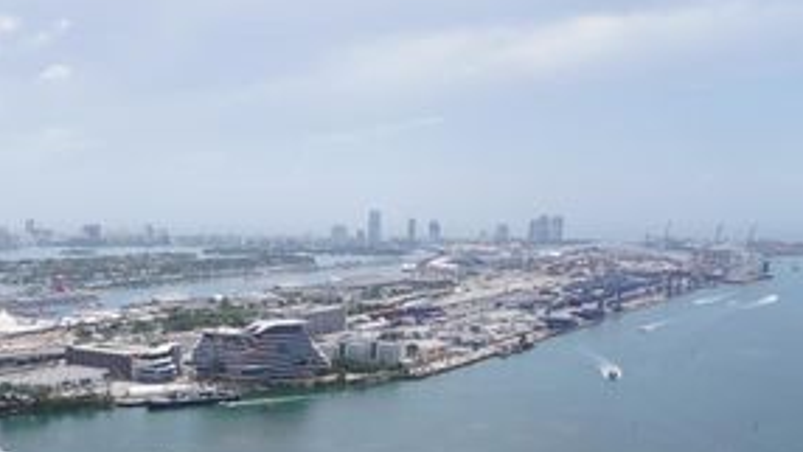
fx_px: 937
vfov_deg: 25.9
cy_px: 439
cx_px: 112
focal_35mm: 44
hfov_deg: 43.2
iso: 100
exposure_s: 1/1000
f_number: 5
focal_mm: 16
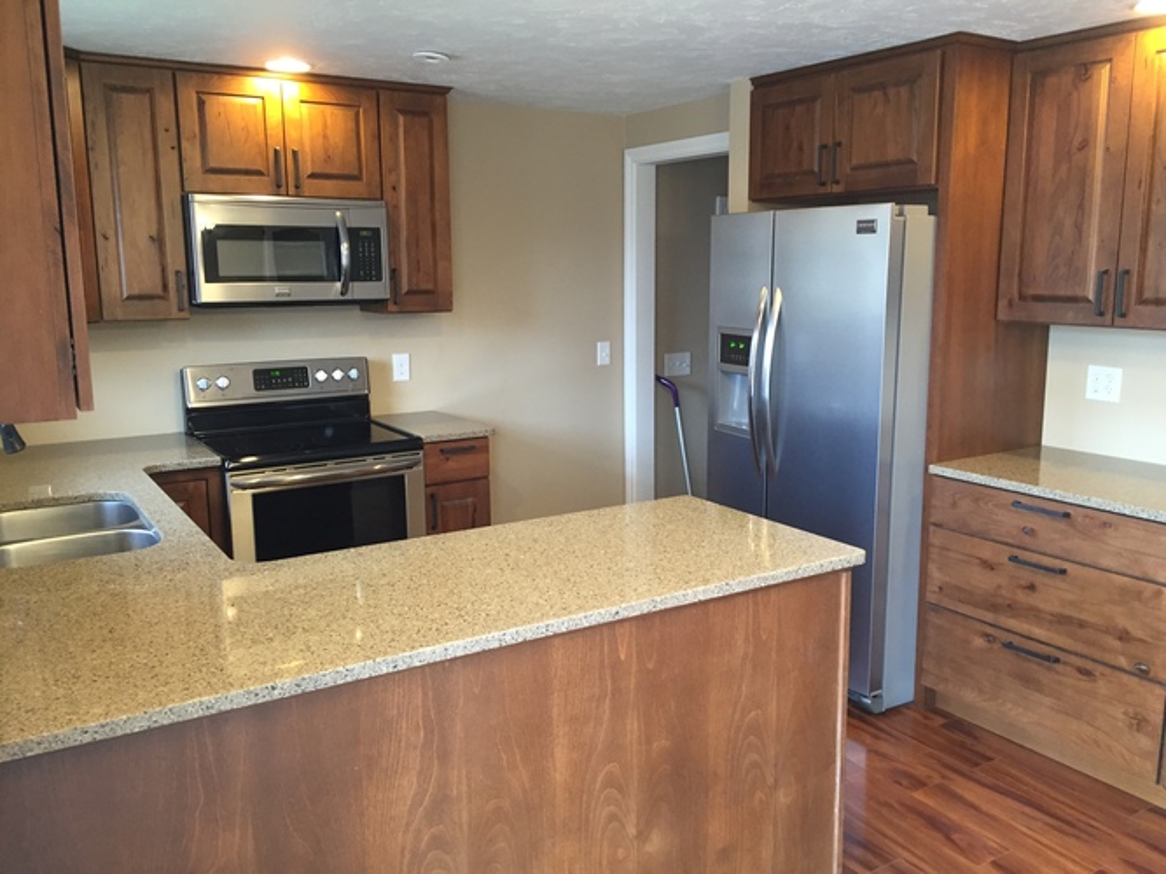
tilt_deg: -10.5
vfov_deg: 48.2
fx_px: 977
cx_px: 583
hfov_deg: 61.7
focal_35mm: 29
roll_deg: +0.1
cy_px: 437
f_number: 2.2
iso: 125
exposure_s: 1/30
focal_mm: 4.15
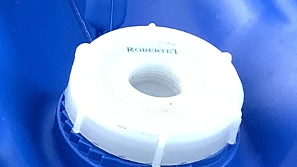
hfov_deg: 12.9
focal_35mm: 155
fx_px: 1220
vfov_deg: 7.8
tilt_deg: -43.9
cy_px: 192
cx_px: -188
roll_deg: -2.9
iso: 125
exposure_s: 1/50
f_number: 2.4
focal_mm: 3.3
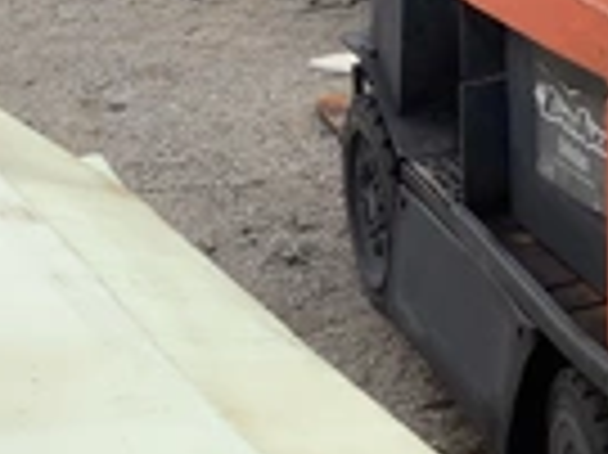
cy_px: -130
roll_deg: +0.4
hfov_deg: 19.9
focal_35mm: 92
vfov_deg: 15.3
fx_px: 1614
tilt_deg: -9.9
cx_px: 752
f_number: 2.4
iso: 25
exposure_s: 1/275
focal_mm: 3.3
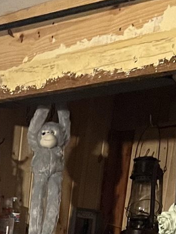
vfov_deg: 13.4
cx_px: -160
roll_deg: -3.1
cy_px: 454
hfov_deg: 10.7
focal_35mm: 128
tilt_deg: -12.1
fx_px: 868
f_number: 1.6
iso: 640
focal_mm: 5.1
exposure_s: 1/40
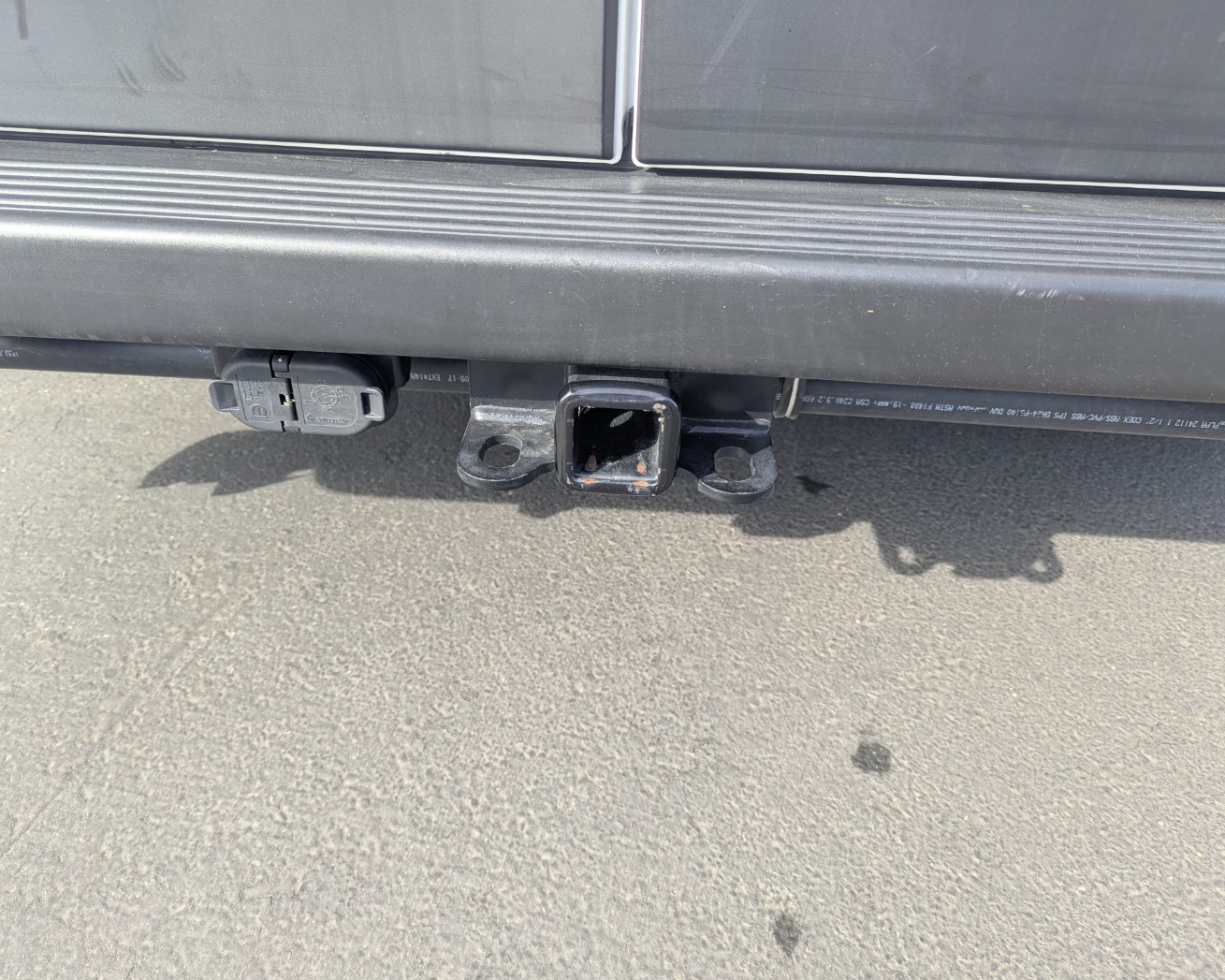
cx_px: 612
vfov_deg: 56.8
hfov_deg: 68.1
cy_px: 490
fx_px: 906
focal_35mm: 25
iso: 51
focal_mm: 6.81
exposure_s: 1/264
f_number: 1.85
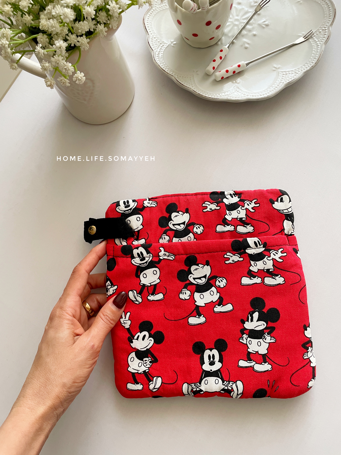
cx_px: 170
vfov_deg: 67.3
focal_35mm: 26
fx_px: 341
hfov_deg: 53.1
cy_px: 228
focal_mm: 4.2
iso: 125
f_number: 1.6
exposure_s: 1/94
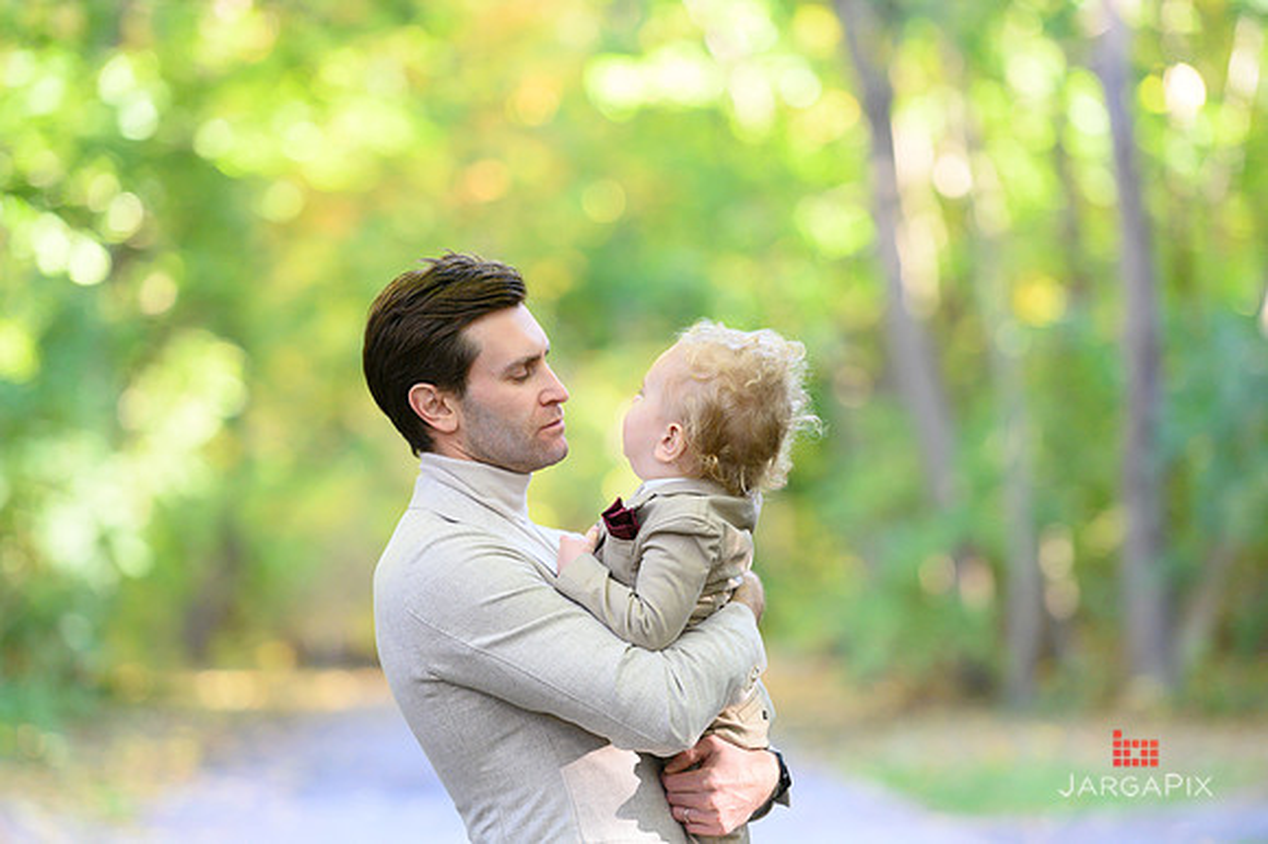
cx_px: 634
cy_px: 422
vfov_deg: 8.3
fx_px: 5808
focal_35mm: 165
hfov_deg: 12.5
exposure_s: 1/200
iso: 1600
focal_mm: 165
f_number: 3.2
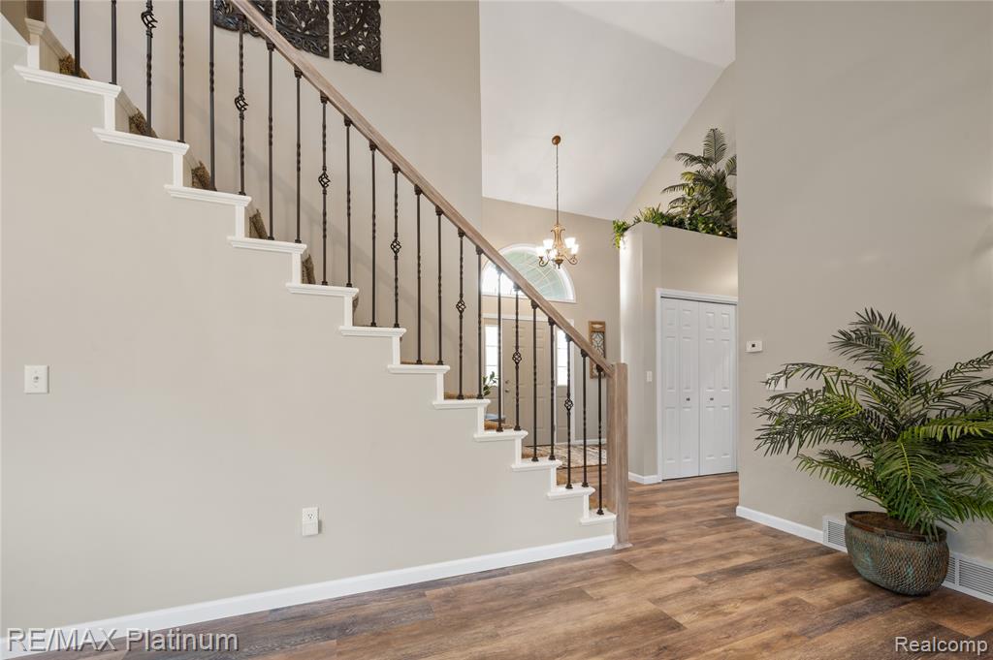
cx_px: 496
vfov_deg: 81.1
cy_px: 330
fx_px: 386
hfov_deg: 104.3
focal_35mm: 14
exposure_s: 3
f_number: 11
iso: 100
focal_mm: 14
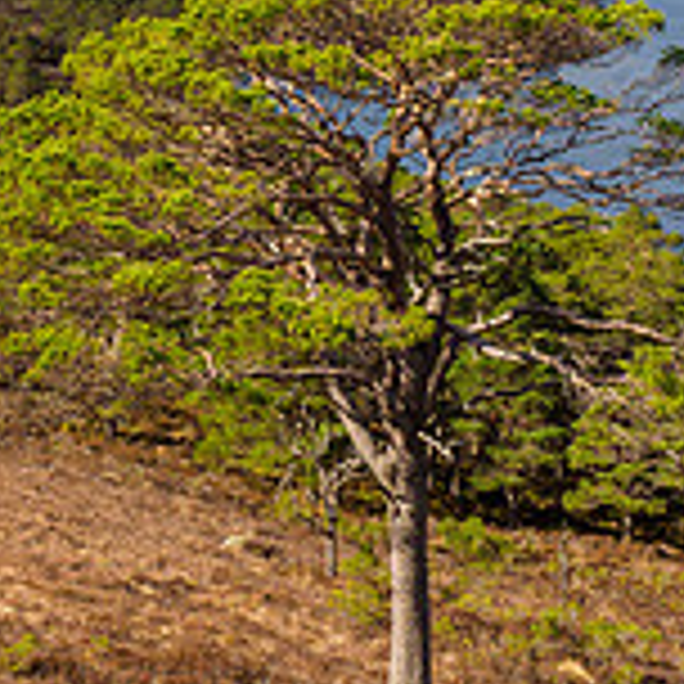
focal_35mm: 81
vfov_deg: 20.6
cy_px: -11
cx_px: 135
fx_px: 1811
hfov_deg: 21.1
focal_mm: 12
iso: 200
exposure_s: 1/160
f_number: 7.1
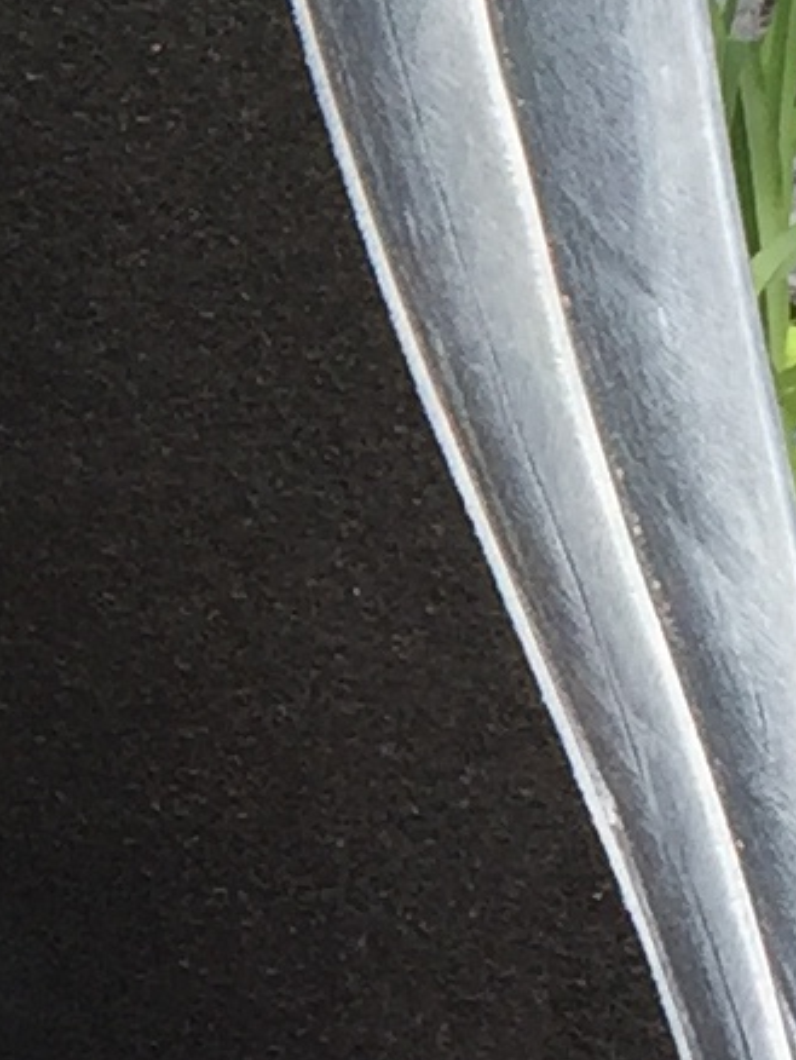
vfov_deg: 9.1
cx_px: -1321
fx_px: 6616
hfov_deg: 6.5
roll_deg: -0.6
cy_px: 138
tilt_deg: -12.8
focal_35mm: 216
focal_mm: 4.15
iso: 32
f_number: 2.2
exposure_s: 1/332
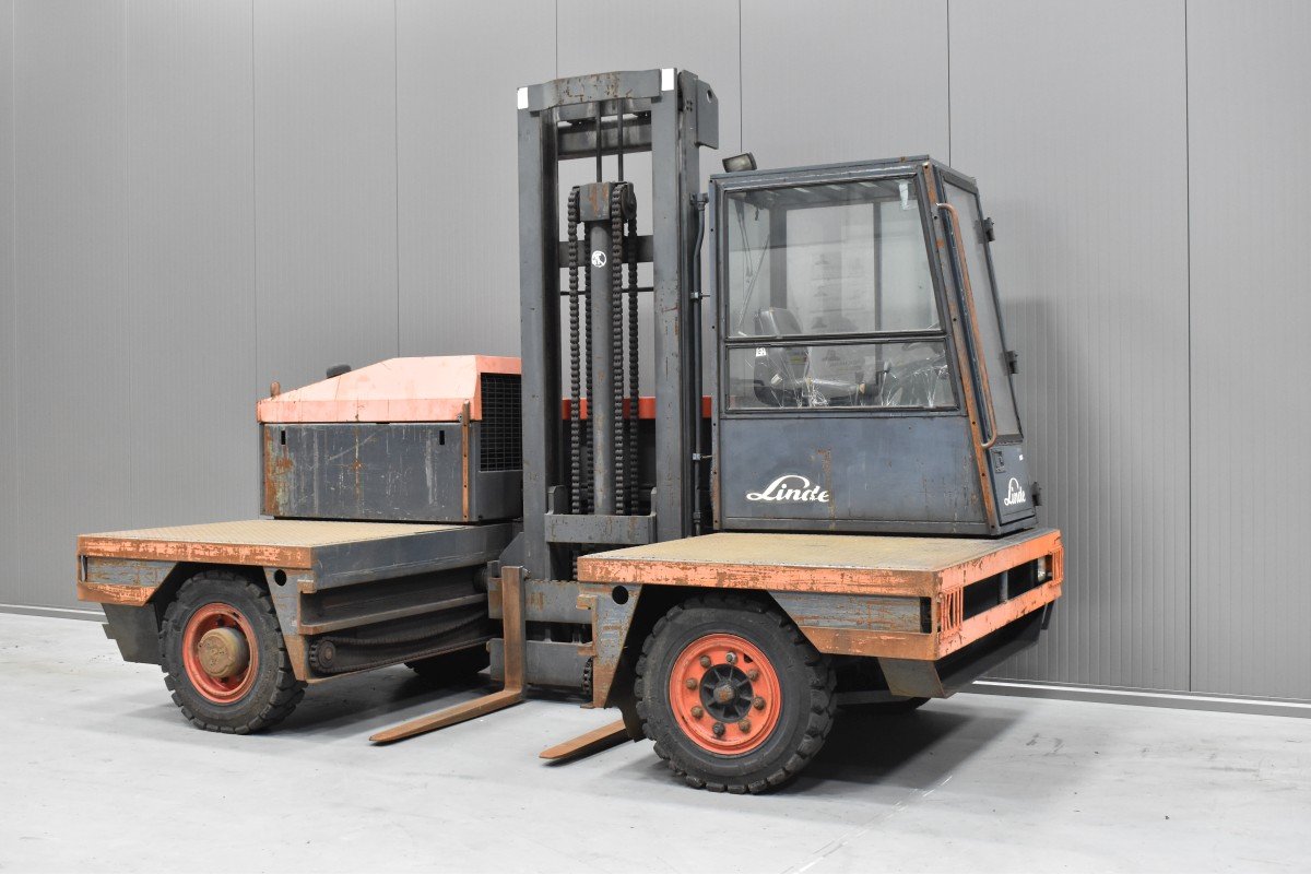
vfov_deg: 33.0
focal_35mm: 40
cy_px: 437
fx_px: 1475
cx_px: 656
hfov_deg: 47.9
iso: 1600
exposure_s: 1/25
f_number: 5.6
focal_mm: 27
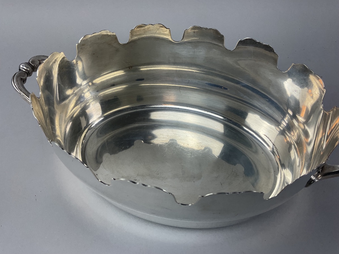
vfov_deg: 48.2
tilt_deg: -49.6
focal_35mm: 29
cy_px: 127
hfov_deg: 61.7
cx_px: 170
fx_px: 284
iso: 25
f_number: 1.8
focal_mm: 3
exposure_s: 1/100
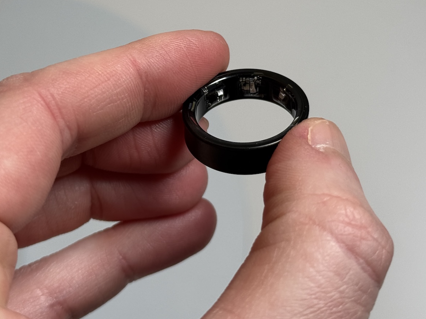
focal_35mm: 78
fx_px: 960
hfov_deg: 25.0
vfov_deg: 18.7
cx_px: 181
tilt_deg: -62.4
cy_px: 66
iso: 80
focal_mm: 6.76
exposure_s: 1/243
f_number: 1.78
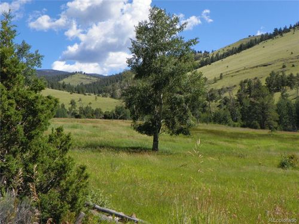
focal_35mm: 52
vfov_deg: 28.0
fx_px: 449
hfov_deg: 36.8
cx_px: 150
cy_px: 112
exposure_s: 1/500
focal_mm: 9.2
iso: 64
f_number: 5
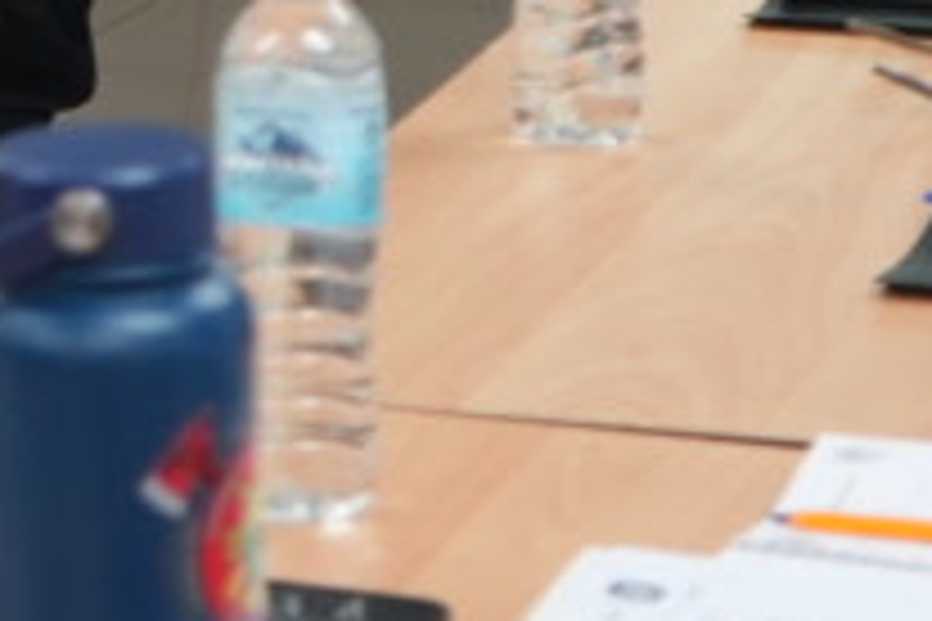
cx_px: -356
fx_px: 6265
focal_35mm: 242
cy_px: -234
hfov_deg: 8.4
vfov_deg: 5.6
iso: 640
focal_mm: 31
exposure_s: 1/40
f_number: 3.5
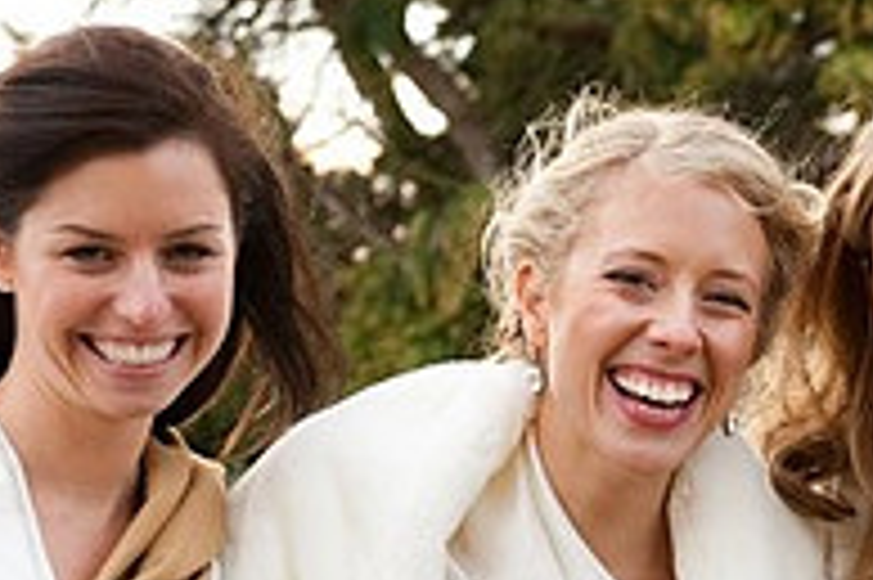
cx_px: 747
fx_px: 4192
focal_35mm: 173
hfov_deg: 11.8
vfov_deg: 7.8
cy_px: 773
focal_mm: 58
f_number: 4
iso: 800
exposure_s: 1/400
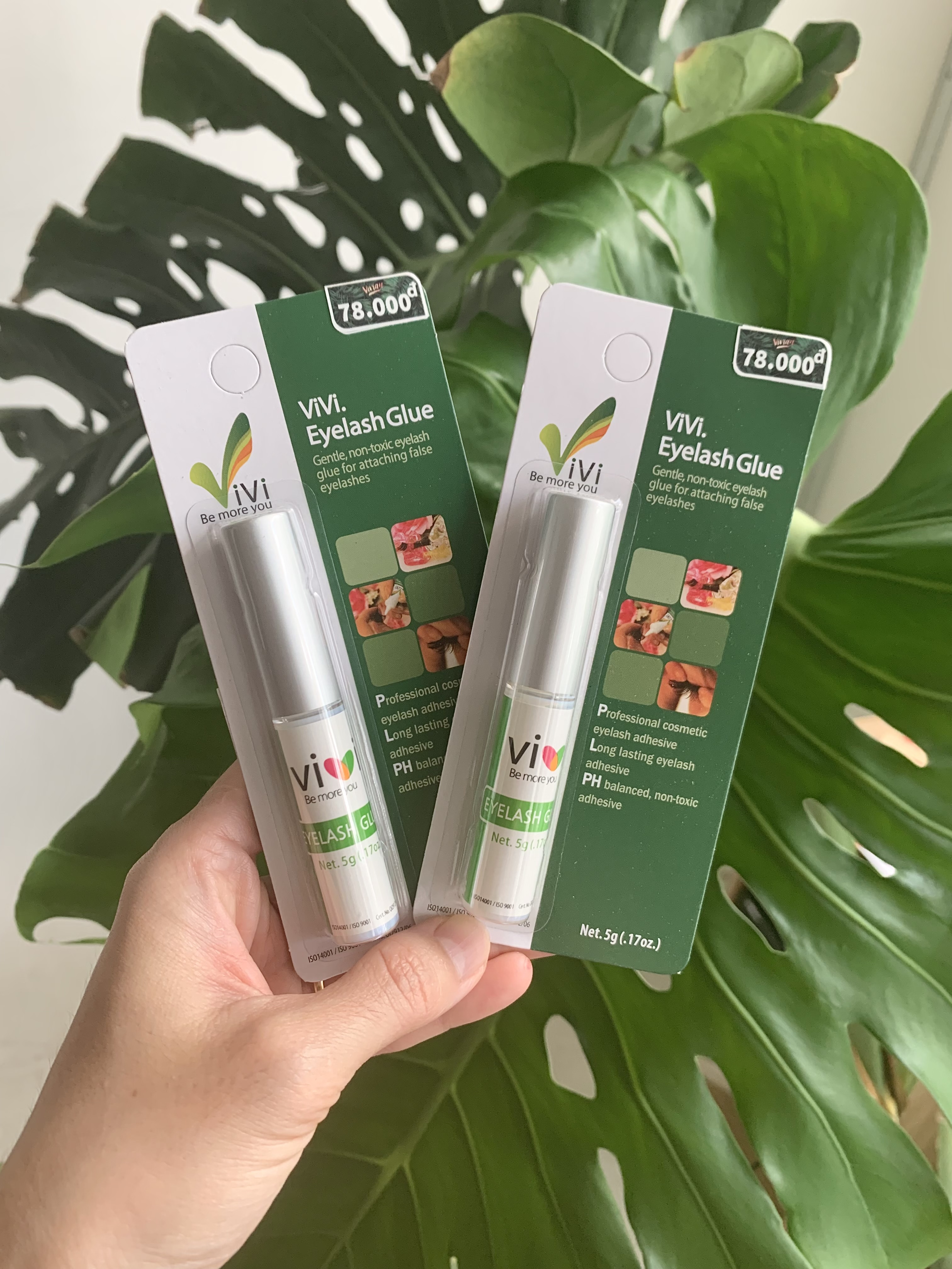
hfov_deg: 53.1
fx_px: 953
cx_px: 476
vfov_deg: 67.3
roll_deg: -7.5
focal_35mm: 26
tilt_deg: -35.3
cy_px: 634
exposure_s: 1/60
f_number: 1.8
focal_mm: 4.25
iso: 100
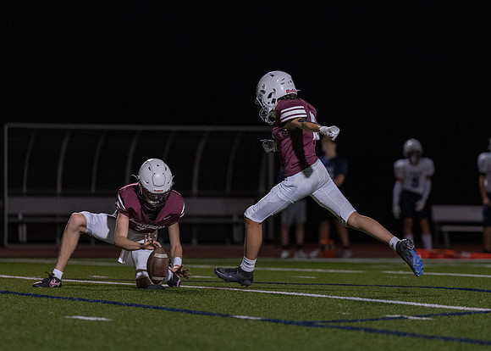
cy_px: 174
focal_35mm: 291
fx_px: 4053
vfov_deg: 5.0
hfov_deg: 6.9
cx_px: 293
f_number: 2.8
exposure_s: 1/1000
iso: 4000
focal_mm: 200
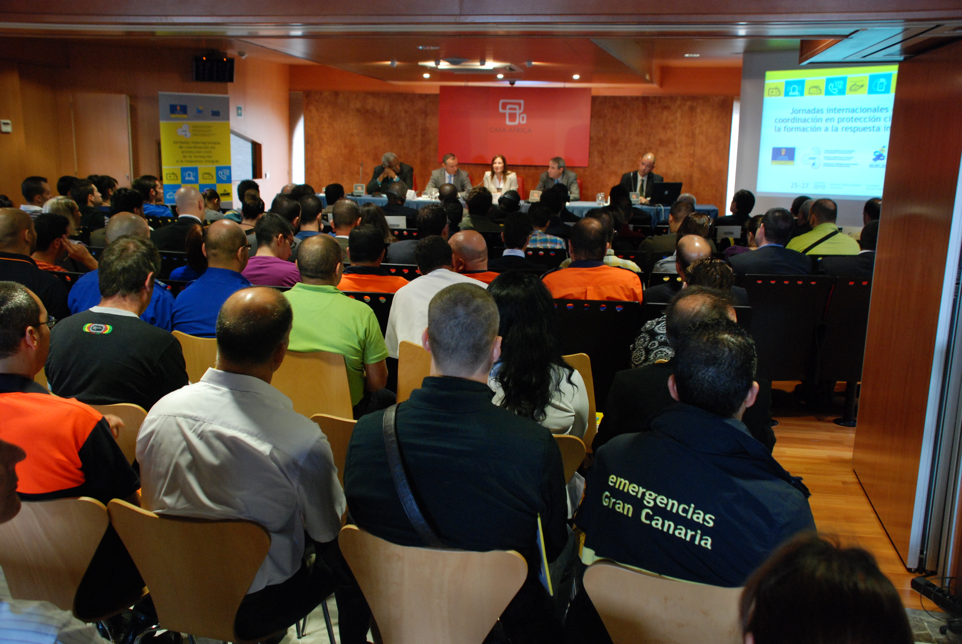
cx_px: 481
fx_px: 883
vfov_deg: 40.1
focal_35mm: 33
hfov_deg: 57.2
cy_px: 322
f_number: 3.8
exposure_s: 1/20
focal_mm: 22
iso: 800
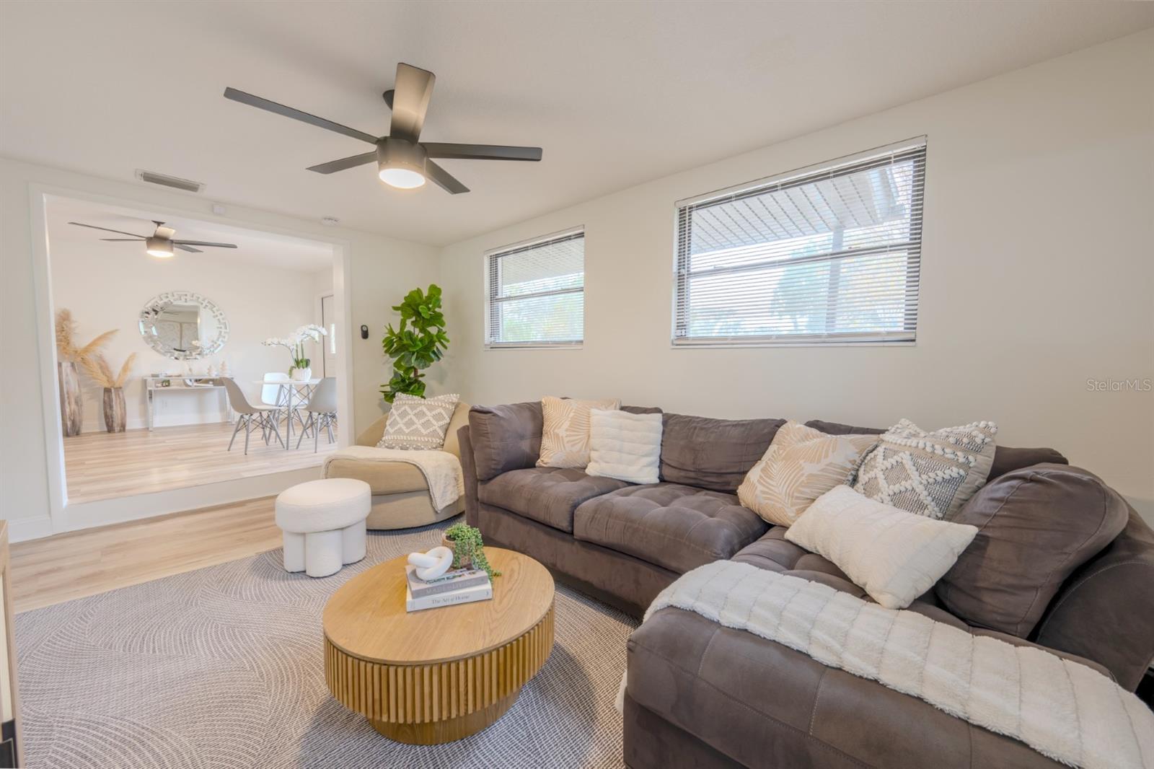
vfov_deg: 81.2
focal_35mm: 14
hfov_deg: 104.3
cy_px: 384
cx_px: 577
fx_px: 449
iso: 125
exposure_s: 1/6
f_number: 8
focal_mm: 14
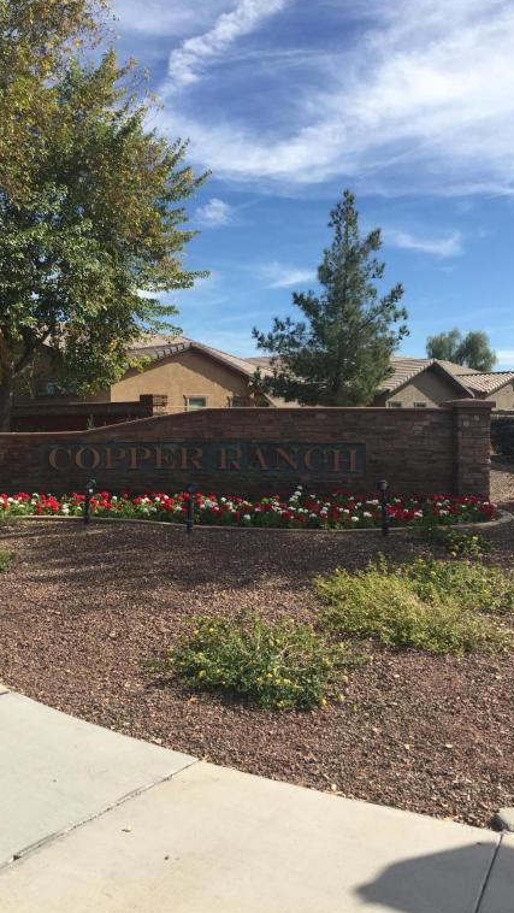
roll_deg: +0.4
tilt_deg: -0.7
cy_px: 454
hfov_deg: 36.7
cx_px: 241
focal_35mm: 32
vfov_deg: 61.0
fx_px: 774
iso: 32
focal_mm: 4.15
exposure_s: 1/2083
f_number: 2.2
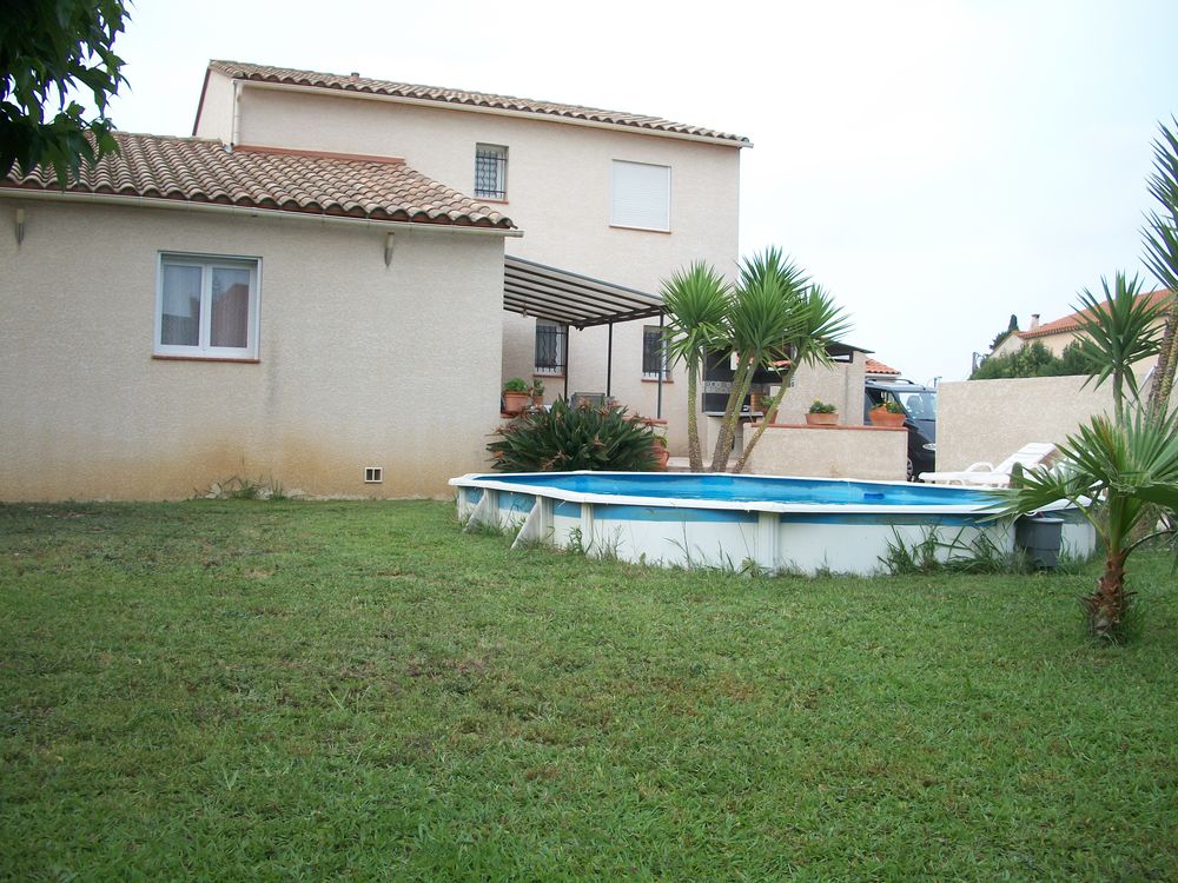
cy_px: 442
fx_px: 1191
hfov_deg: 52.6
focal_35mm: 35
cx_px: 589
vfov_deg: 40.7
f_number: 3.1
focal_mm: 6.3
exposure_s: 1/160
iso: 80
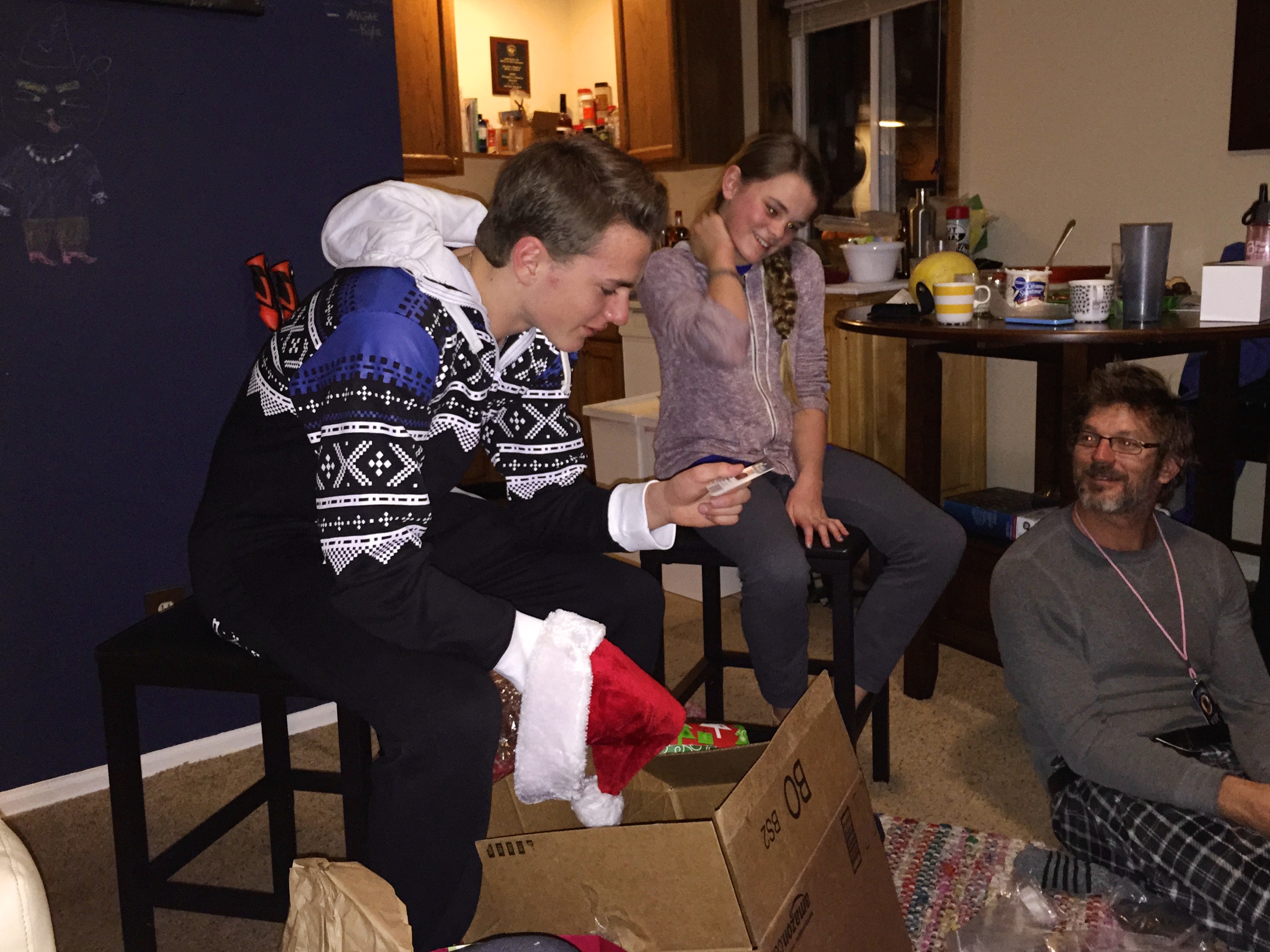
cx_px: 679
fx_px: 1174
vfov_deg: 44.1
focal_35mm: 32
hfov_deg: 56.8
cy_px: 438
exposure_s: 1/16
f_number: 2.2
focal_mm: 4.15
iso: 250
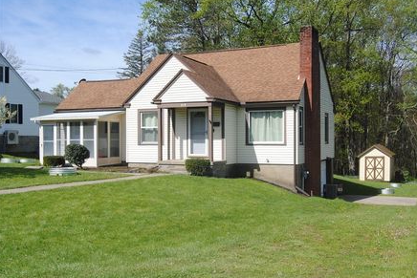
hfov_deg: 48.8
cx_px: 236
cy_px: 139
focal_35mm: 40
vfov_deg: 33.8
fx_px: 459
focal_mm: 23
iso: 100
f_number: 8
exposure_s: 1/250
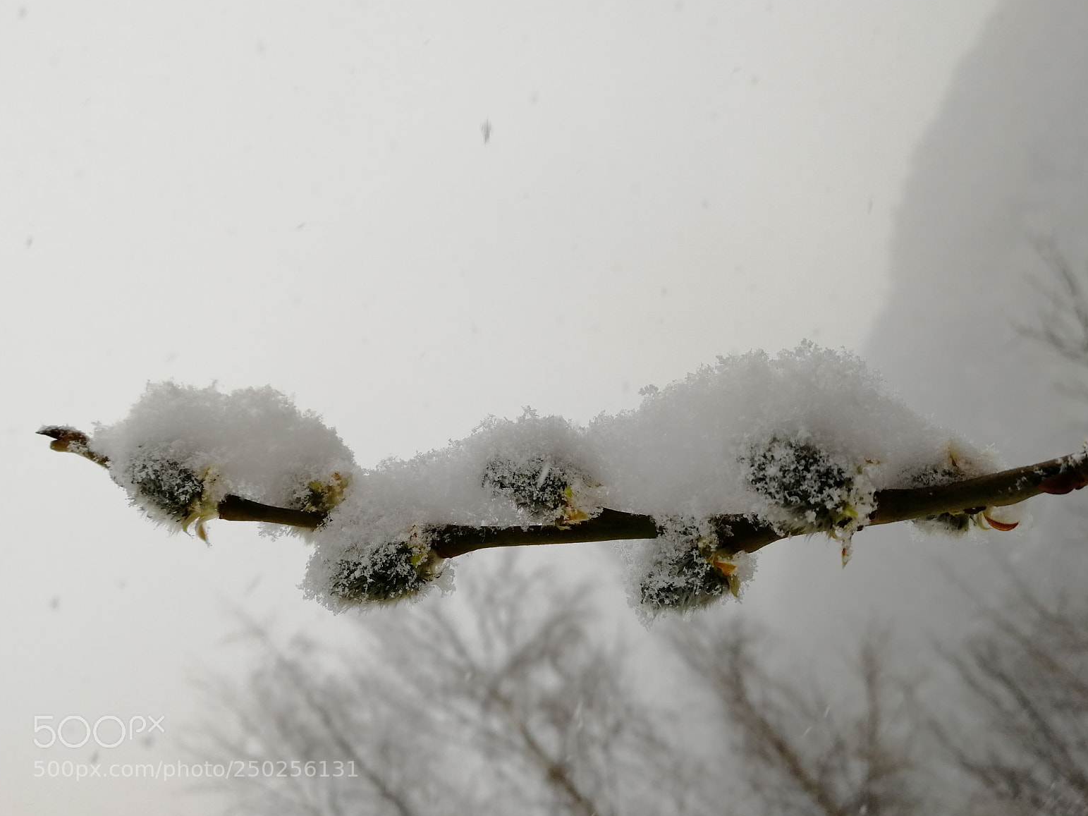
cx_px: 554
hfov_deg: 63.4
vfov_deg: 49.7
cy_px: 401
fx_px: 880
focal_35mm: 28
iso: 50
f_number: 2.2
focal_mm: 3.95
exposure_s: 1/598
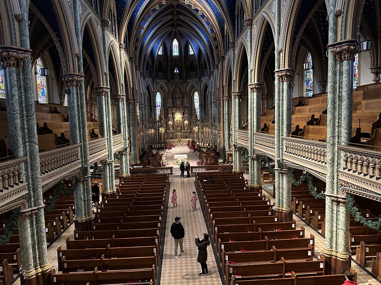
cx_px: 190
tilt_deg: -5.0
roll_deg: +2.6
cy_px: 142
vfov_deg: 56.8
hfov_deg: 71.6
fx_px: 264
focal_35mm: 24
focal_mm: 6.86
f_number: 1.78
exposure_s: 1/30
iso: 800
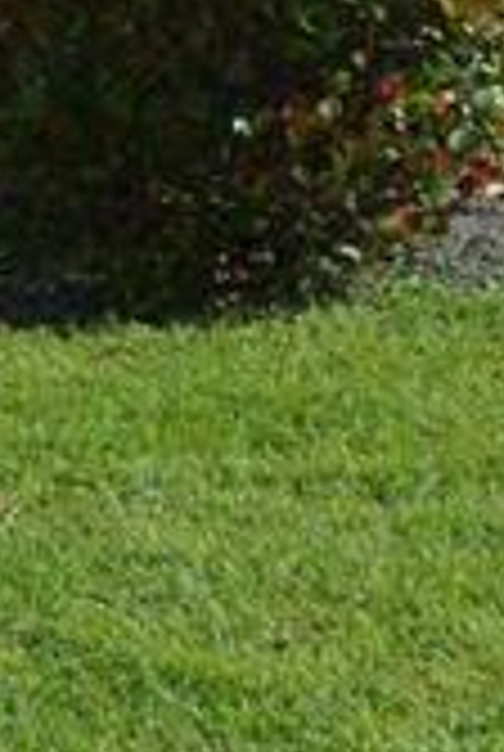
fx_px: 5395
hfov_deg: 5.0
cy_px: -137
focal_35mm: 258
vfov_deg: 7.9
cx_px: -1062
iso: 100
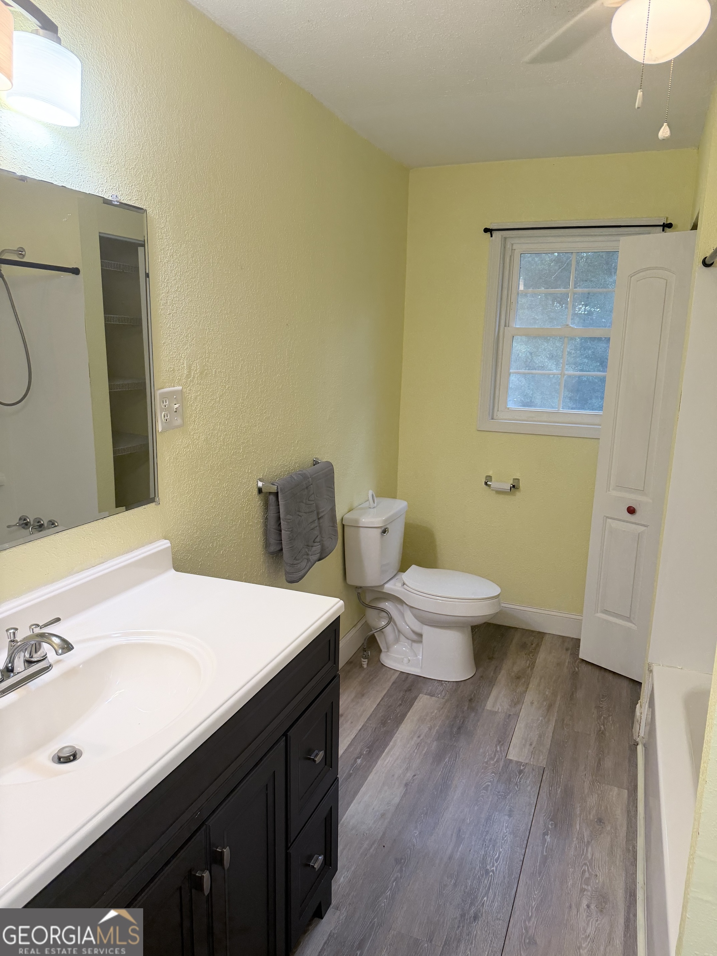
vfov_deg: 71.6
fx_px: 663
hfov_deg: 56.8
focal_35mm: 24
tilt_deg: -10.7
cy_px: 478
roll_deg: -2.8
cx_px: 358
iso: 160
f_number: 1.78
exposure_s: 1/120
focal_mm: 6.76
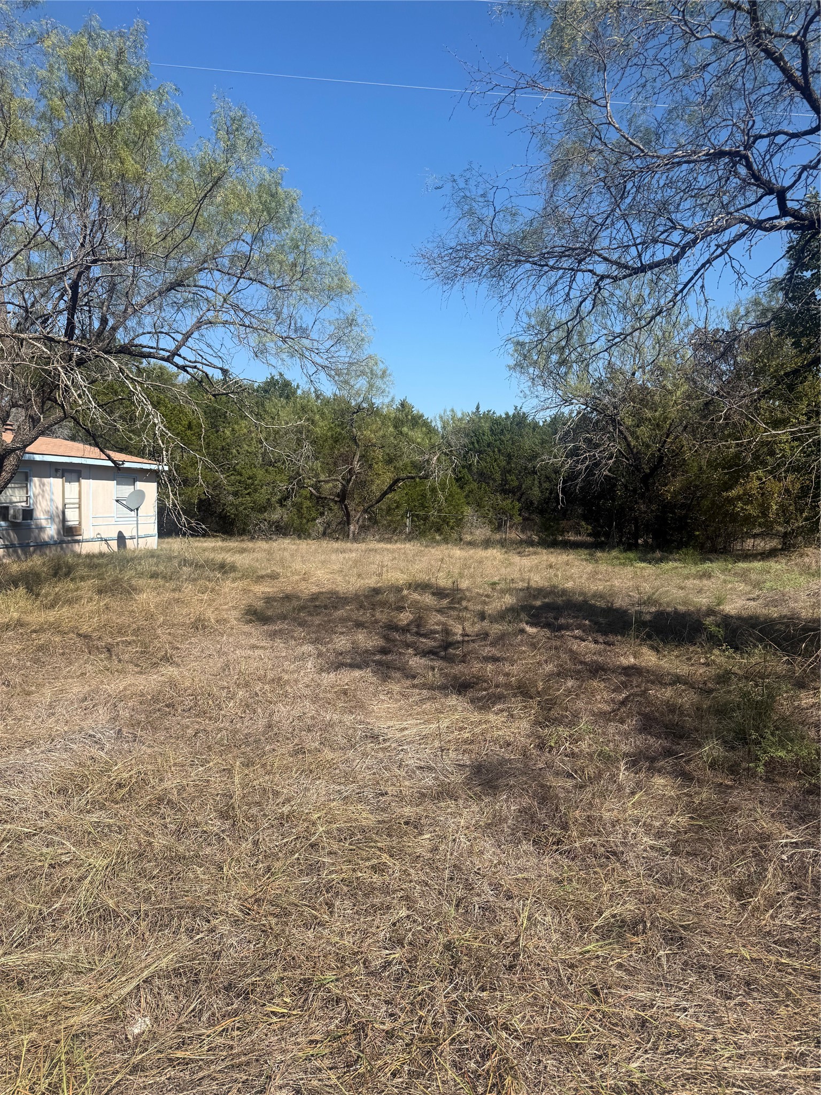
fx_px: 759
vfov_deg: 71.6
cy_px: 548
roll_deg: -0.6
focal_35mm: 24
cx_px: 410
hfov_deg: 56.8
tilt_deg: -3.0
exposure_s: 1/3759
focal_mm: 6.76
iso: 80
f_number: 1.78
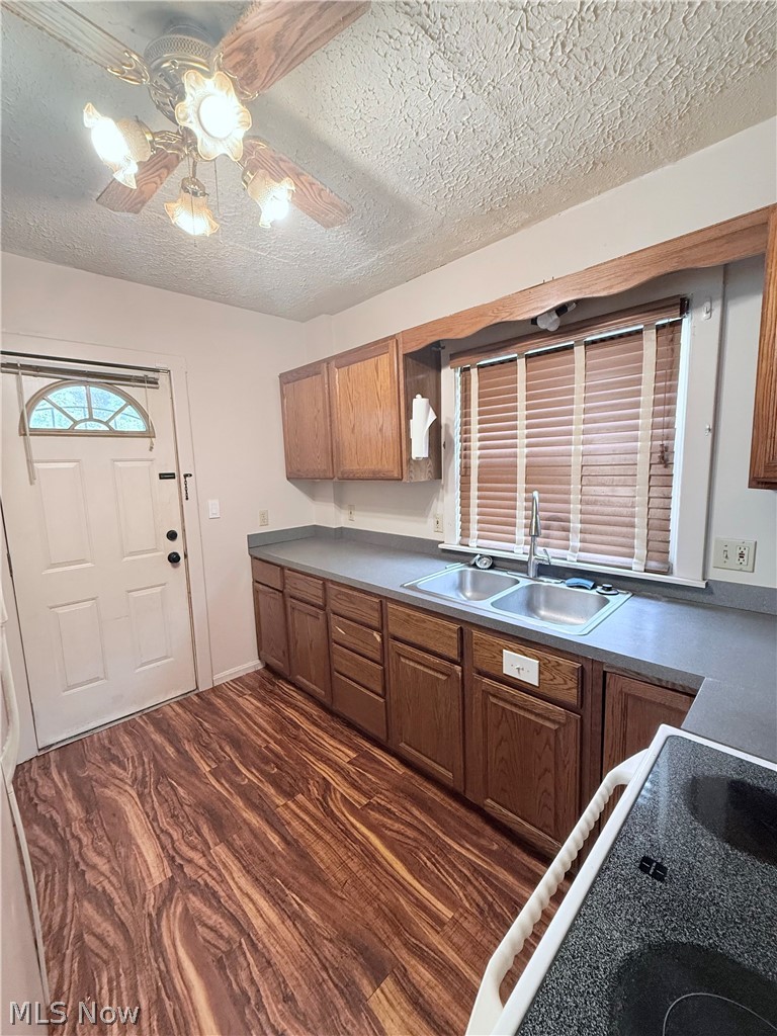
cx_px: 388
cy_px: 518
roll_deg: +1.2
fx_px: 419
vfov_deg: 102.1
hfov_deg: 85.7
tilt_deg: -7.2
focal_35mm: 14
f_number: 2.2
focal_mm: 2.22
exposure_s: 1/60
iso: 320
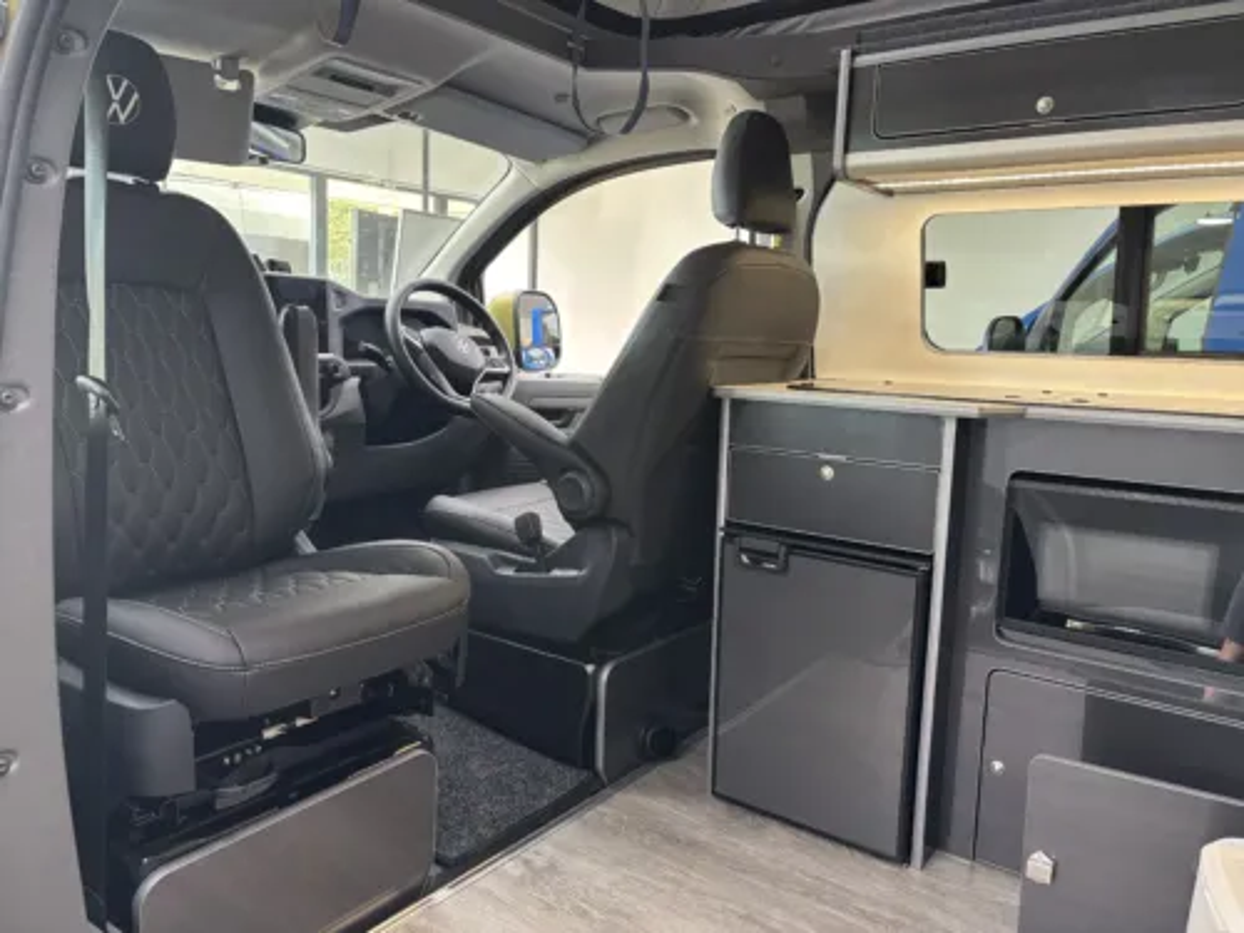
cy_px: 466
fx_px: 934
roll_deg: -2.1
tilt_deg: -9.0
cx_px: 622
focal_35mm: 26
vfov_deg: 53.1
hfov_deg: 67.3
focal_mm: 5.96
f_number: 1.6
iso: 200
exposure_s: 1/54
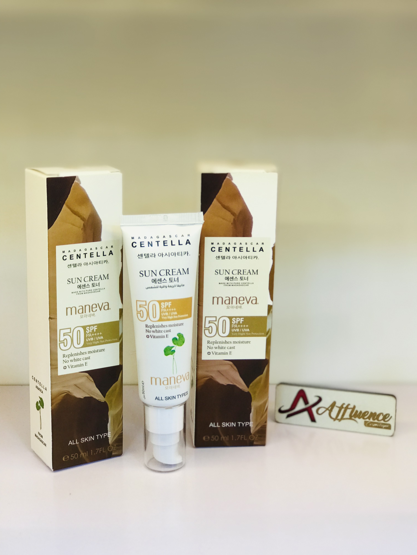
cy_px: 278
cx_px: 208
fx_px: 916
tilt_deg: -14.2
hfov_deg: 25.7
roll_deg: +1.0
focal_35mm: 57
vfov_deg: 33.8
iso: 20
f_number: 2.8
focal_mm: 6.6
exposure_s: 1/50
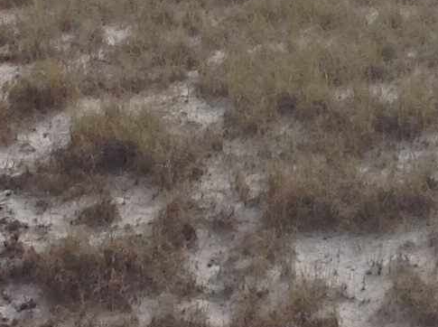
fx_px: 2362
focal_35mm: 187
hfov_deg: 10.2
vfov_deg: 7.9
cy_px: 283
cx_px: 686
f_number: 2.4
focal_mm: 4.28
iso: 50
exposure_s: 1/2519
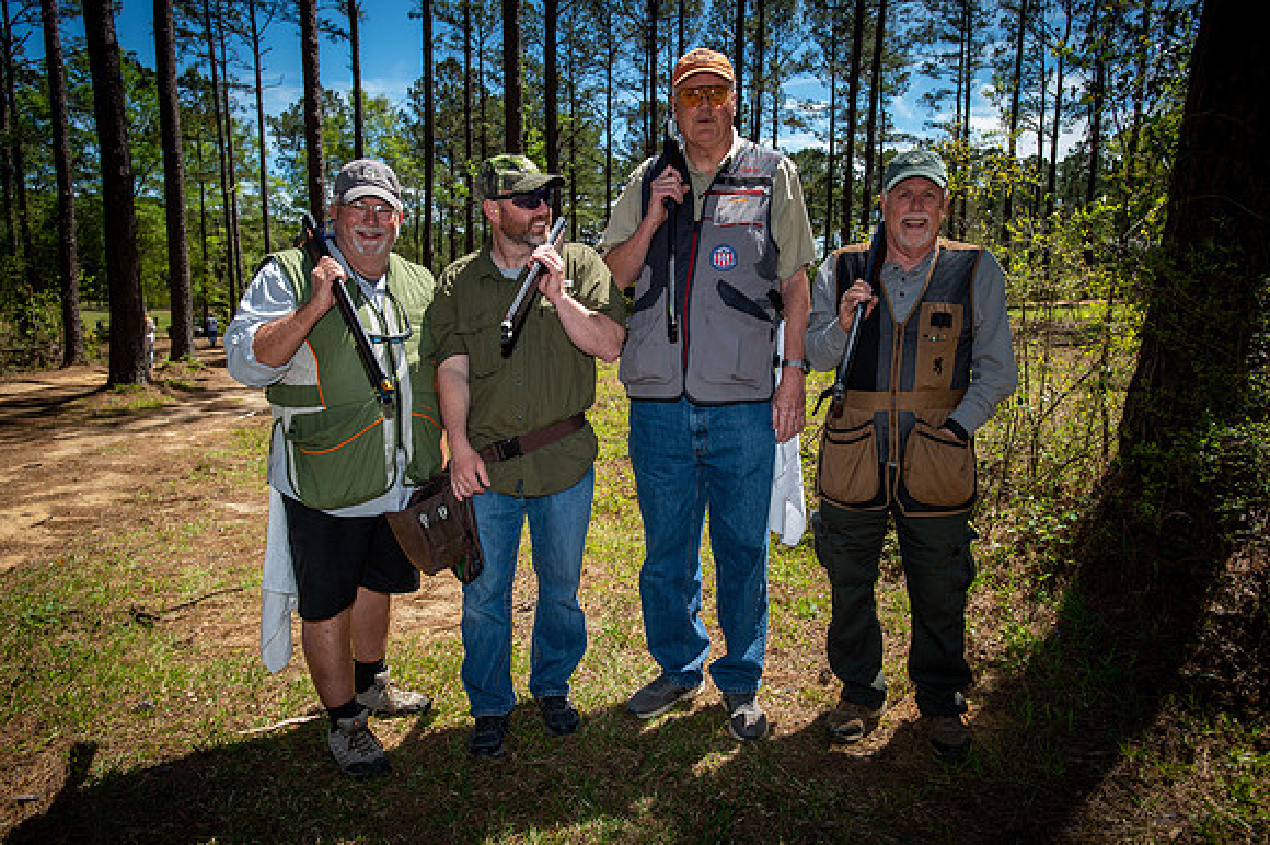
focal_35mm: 25
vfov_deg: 51.2
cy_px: 422
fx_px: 881
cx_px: 635
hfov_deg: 71.5
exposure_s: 1/250
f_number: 5
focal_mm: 25
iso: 100
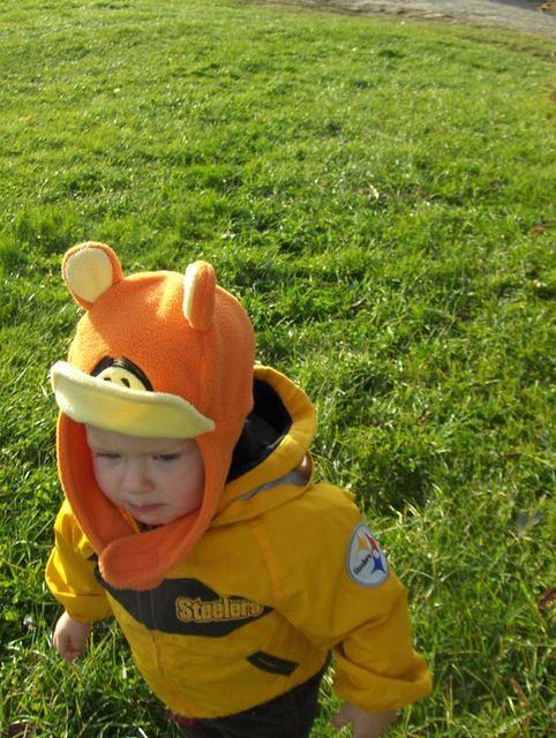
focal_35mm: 41
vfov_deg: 45.7
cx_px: 278
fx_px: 876
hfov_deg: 35.2
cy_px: 369
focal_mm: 6.5
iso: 100
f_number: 5.09
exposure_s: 1/247
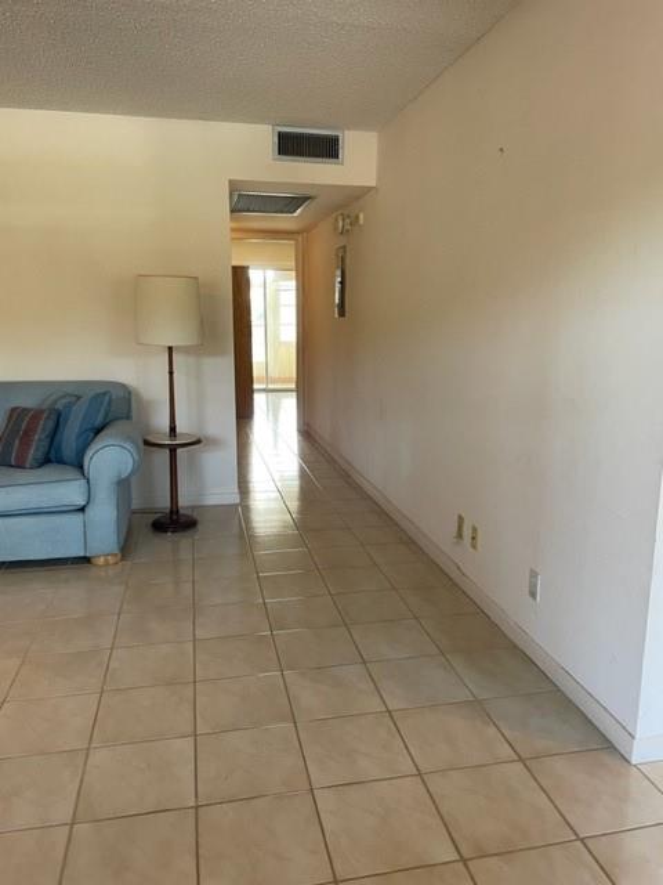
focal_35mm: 26
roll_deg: +0.3
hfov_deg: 53.1
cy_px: 442
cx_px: 332
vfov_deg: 67.3
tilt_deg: -10.0
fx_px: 664
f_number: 1.6
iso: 100
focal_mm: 4.2
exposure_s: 1/60
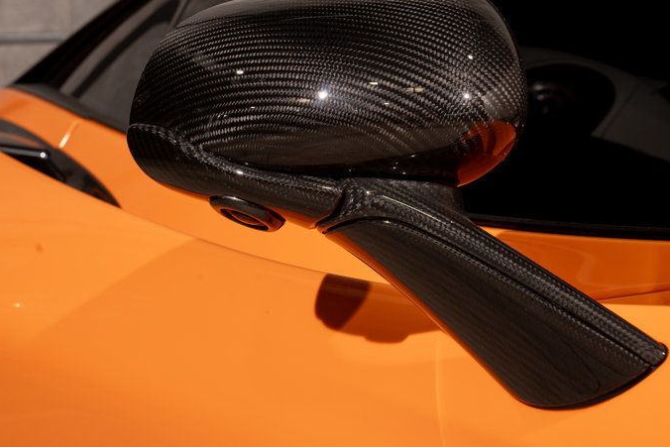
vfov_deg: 12.9
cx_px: 352
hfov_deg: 19.3
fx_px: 1973
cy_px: 163
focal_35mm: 106
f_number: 11
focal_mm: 70
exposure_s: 1/50
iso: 320
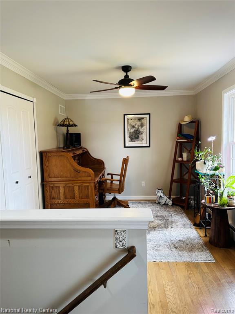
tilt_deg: -3.7
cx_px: 118
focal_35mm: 24
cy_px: 157
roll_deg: +1.3
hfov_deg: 56.8
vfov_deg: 71.6
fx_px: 217
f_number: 1.78
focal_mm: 6.86
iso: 125
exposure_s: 1/60
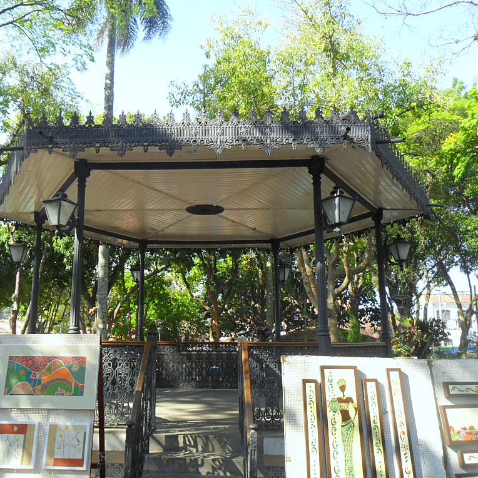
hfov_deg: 50.7
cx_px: 186
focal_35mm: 32
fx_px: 500
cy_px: 240
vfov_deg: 51.1
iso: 100
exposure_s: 1/180
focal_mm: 4.9
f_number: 3.5
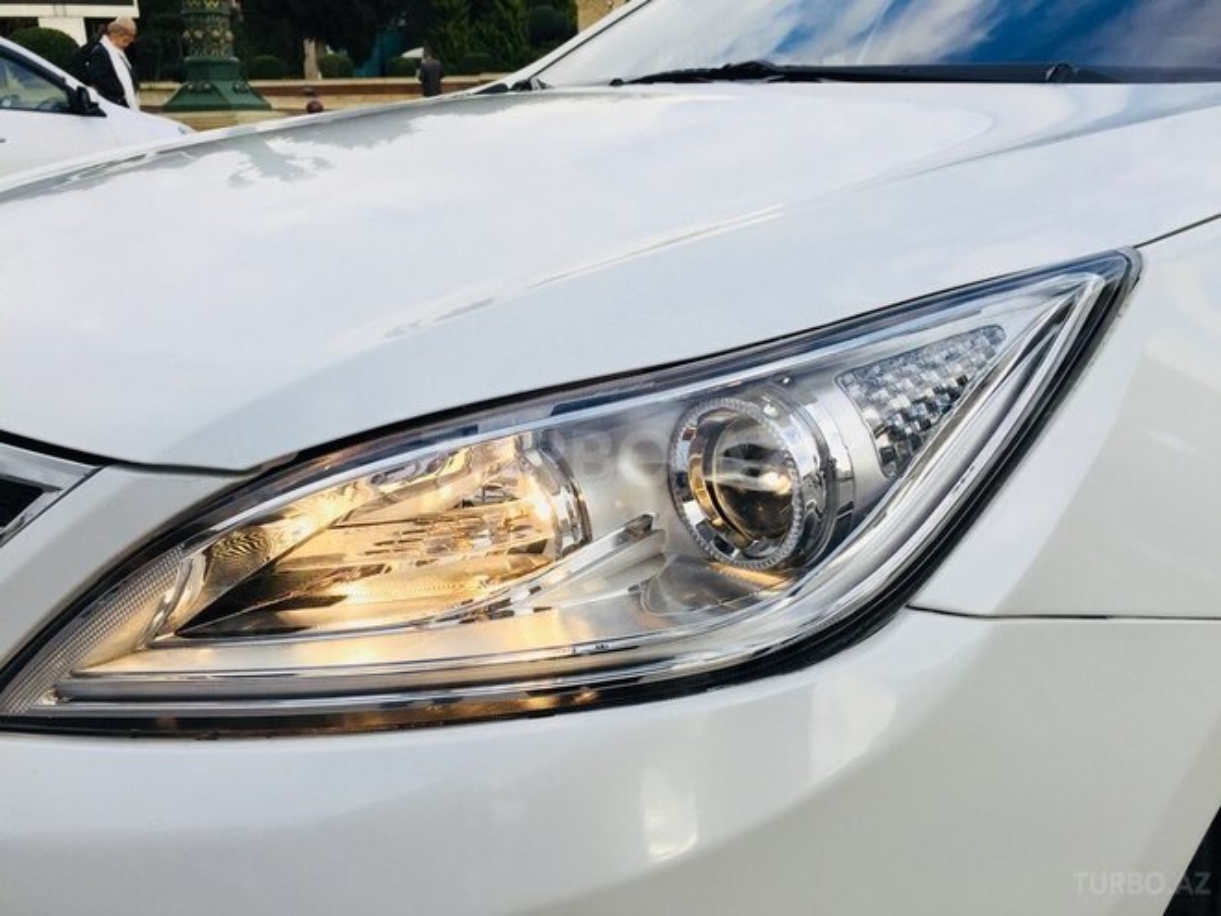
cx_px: 610
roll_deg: +0.7
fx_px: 1023
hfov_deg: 61.7
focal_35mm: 29
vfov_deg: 48.2
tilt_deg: -16.1
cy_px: 458
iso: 32
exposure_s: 1/898
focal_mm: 4.15
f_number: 2.2
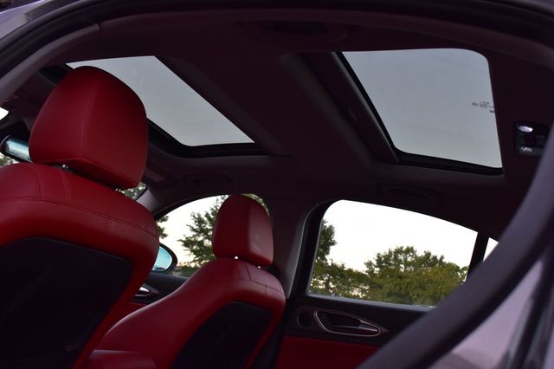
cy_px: 184
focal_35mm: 34
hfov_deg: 55.1
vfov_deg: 38.3
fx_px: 531
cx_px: 277
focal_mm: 23
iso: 400
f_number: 7.1
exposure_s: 1/30
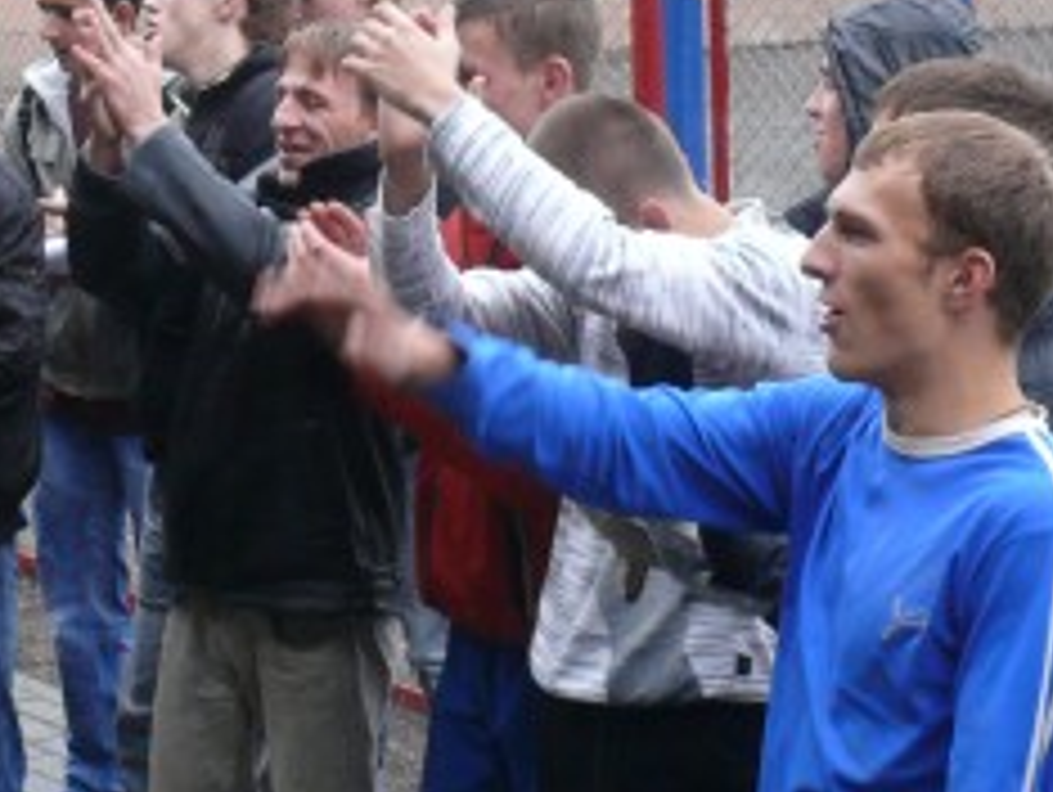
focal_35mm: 112
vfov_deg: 13.2
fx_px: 3410
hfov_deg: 17.6
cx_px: 522
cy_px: 220
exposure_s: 1/100
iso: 200
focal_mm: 8.2
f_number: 2.8
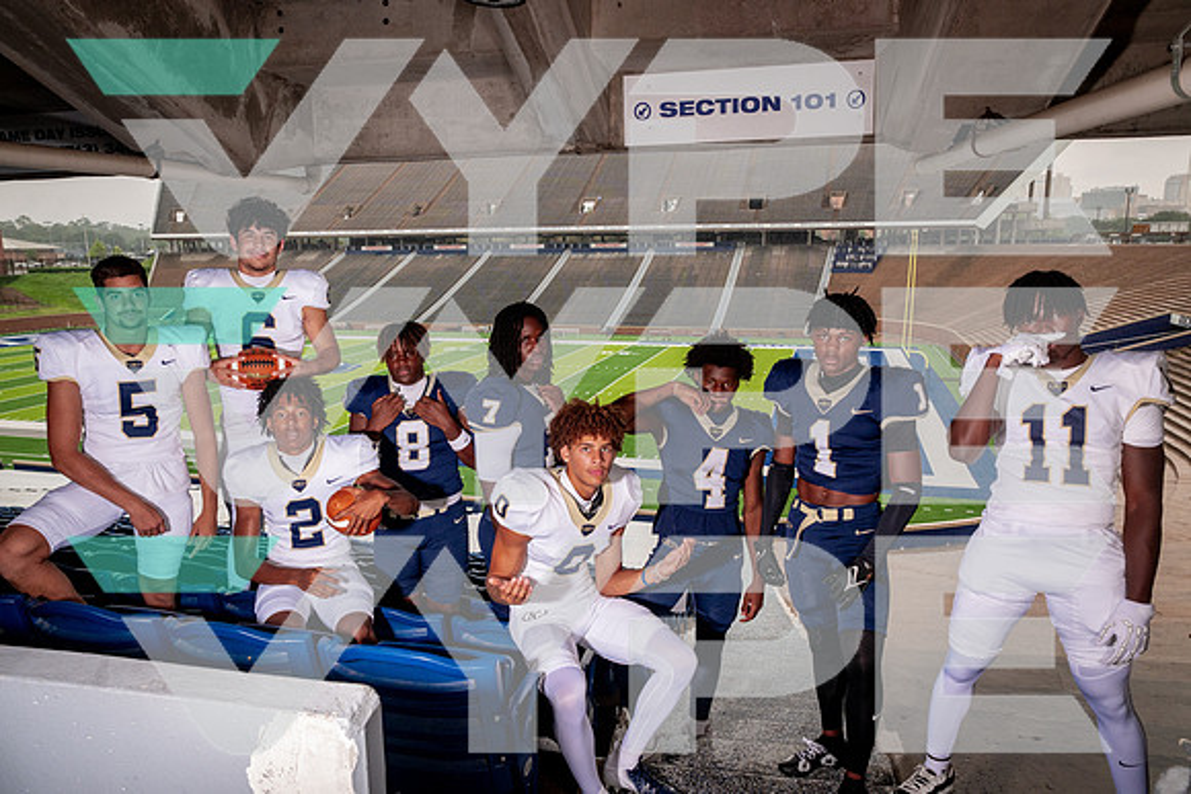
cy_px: 397
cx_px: 596
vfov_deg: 50.6
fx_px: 841
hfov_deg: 70.6
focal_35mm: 25
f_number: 7.1
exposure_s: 1/200
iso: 640
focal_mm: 24
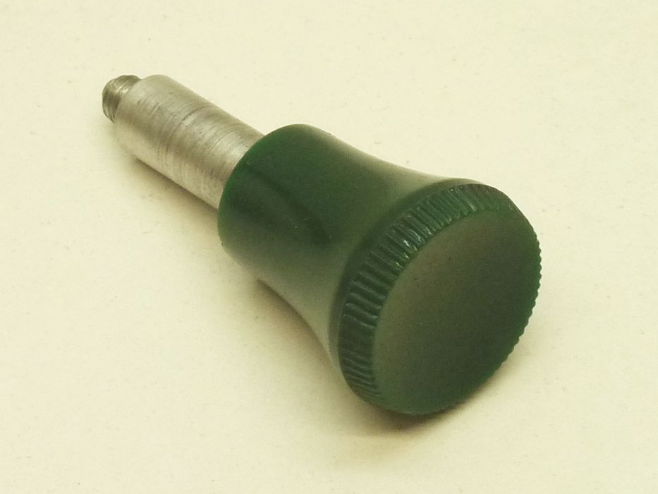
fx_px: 1122
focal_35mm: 59
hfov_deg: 32.7
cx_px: 329
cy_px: 247
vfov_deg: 24.8
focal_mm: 9.7
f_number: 3.9
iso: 250
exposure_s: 1/40
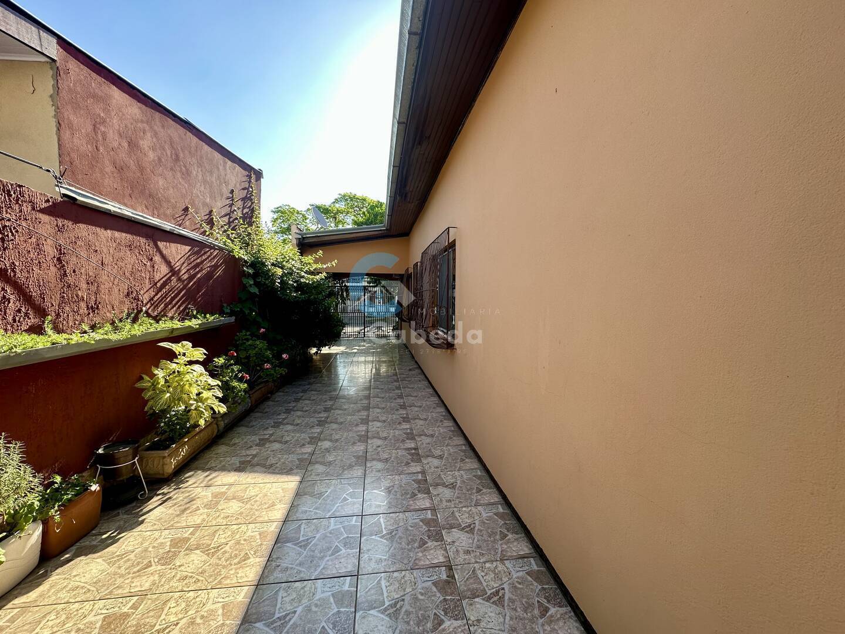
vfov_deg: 85.7
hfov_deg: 102.1
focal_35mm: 14
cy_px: 317
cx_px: 422
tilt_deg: -3.0
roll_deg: -0.6
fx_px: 342
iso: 40
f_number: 2.2
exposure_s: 1/256
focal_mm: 2.22
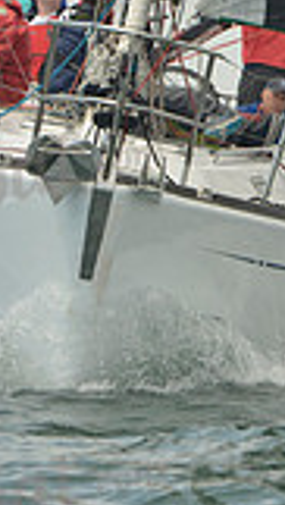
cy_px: -11
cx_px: 329
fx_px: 8580
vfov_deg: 3.4
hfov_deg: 1.9
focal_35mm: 641
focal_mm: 170
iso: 280
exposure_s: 1/1250
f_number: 7.1
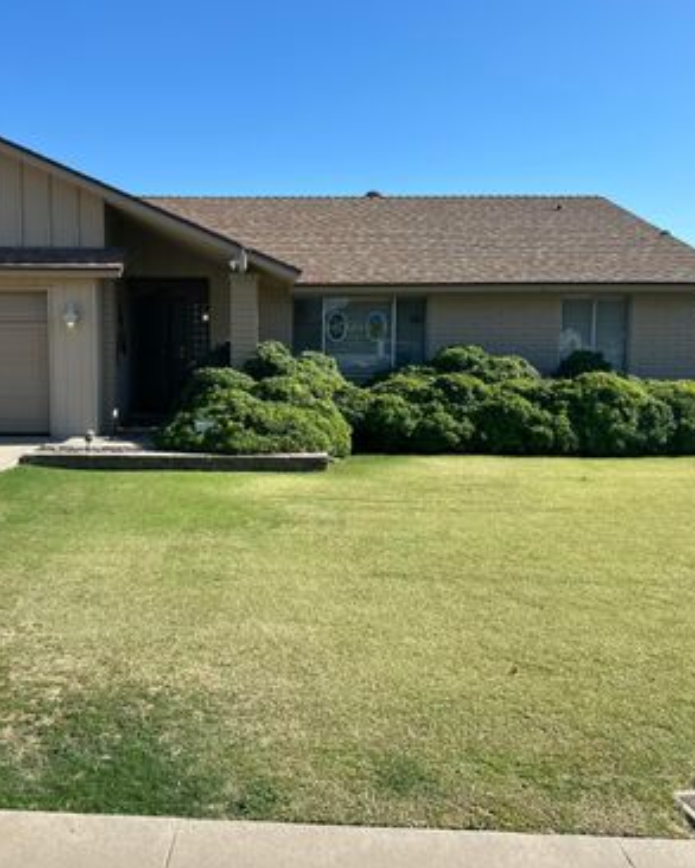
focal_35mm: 32
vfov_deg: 55.6
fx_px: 822
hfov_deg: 45.2
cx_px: 242
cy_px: 426
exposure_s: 1/3861
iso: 80
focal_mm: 6.86
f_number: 1.78
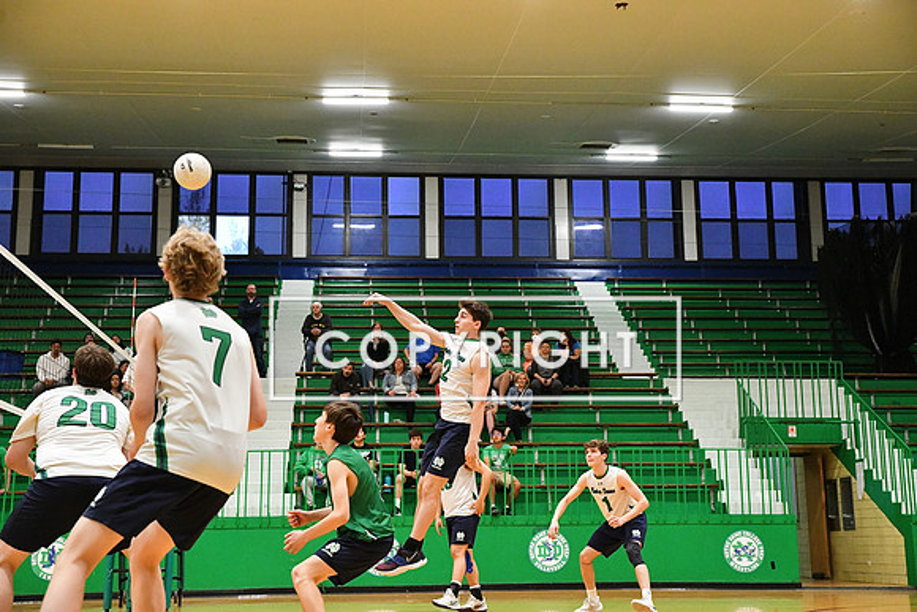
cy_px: 306
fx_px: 1274
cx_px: 458
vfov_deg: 27.0
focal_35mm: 50
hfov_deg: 39.6
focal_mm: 50
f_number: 3.5
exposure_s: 1/1000
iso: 10000
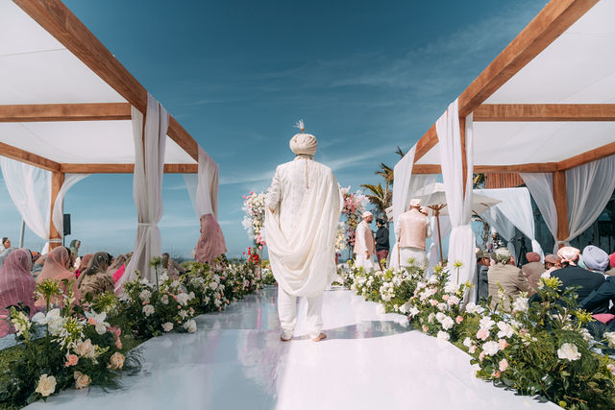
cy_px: 205
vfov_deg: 53.1
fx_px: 410
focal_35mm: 24
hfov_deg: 73.7
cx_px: 308
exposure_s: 1/6400
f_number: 2.8
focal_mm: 24
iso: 200
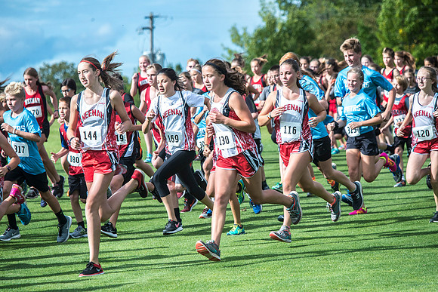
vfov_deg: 5.7
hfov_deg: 8.6
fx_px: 2921
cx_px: 219
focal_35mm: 240
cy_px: 146
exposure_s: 1/3200
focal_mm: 240
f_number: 8
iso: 1000
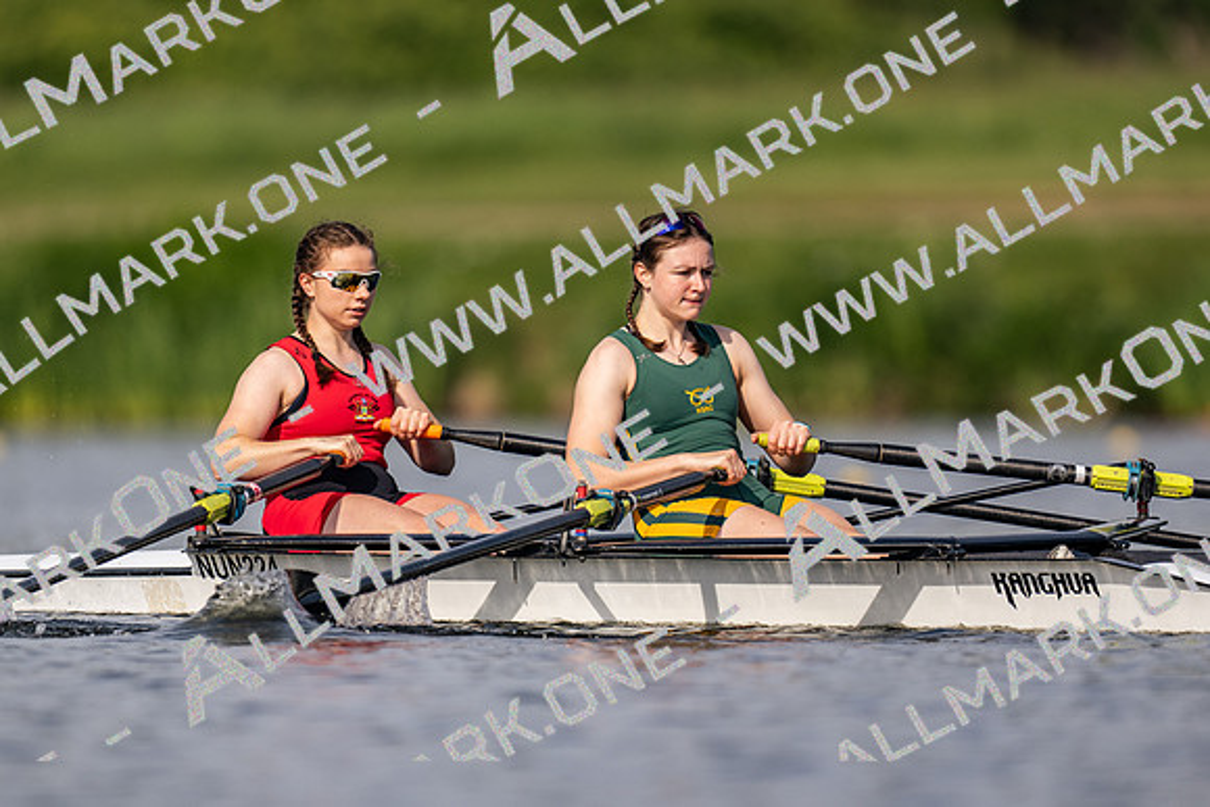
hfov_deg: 2.3
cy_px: 404
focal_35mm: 900
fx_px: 30271
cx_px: 605
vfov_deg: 1.5
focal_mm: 600
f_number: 4
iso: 220
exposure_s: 1/2500
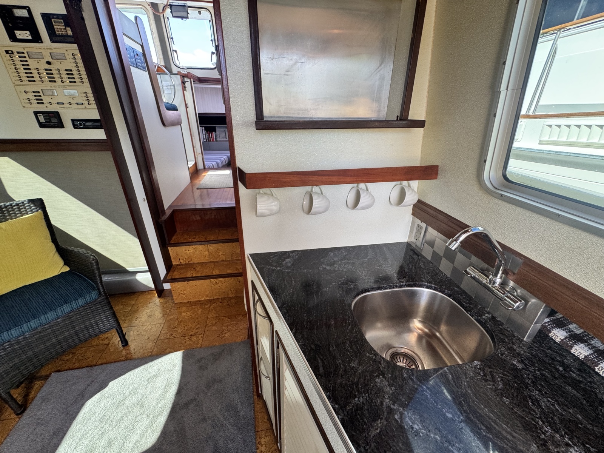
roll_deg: +0.7
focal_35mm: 14
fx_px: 244
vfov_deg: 85.7
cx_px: 302
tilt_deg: -22.4
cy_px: 226
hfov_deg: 102.1
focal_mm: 2.22
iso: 160
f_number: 2.2
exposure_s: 1/99
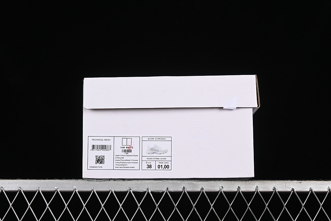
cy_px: 110
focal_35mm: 75
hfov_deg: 27.0
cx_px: 166
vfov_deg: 18.2
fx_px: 690
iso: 160
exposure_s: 1/80
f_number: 8
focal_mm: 50
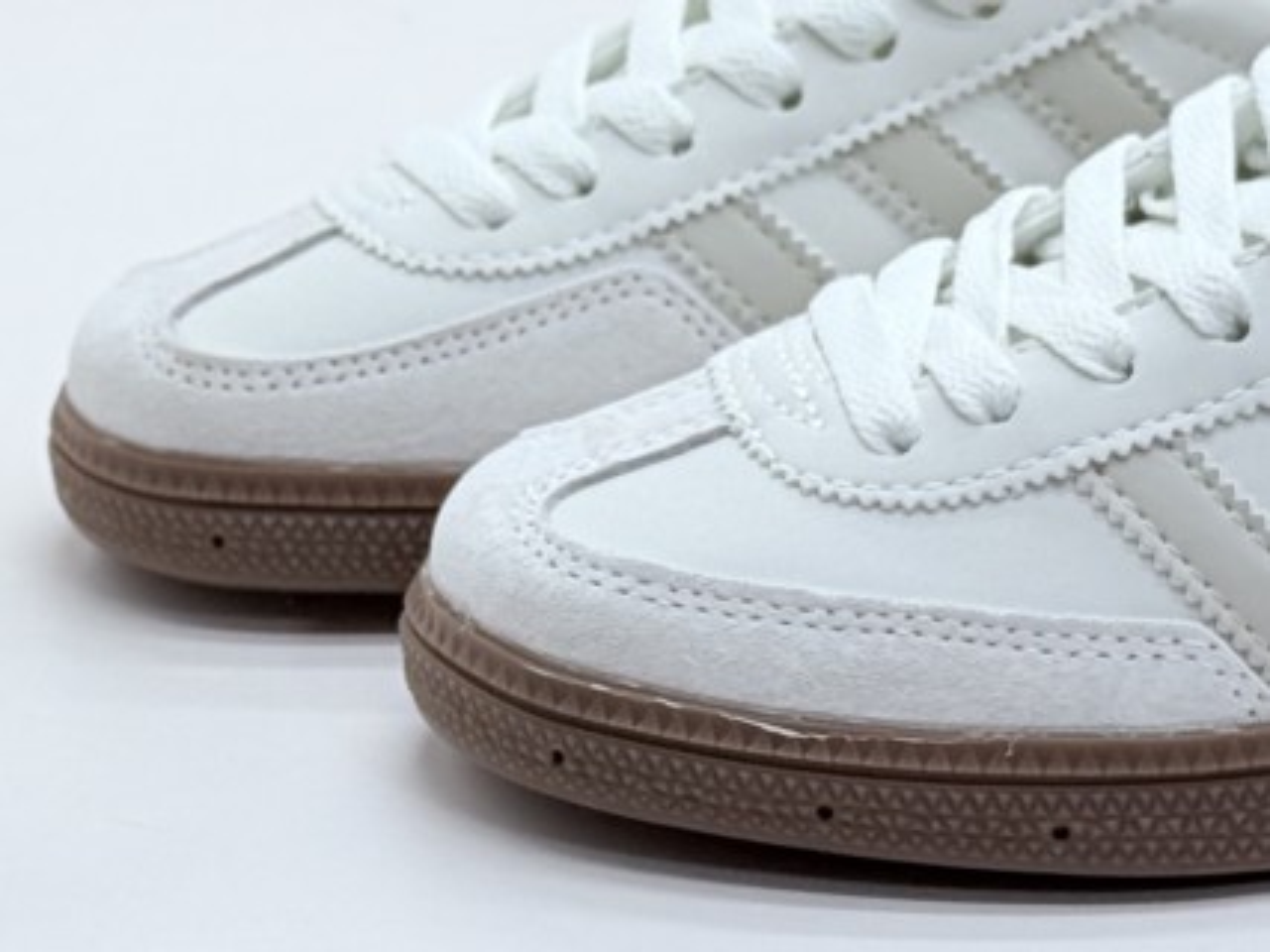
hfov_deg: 39.7
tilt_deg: -22.9
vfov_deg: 30.3
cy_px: 476
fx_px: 1761
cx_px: 635
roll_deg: +2.1
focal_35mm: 48
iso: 64
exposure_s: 1/687
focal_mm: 6.76
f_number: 1.78
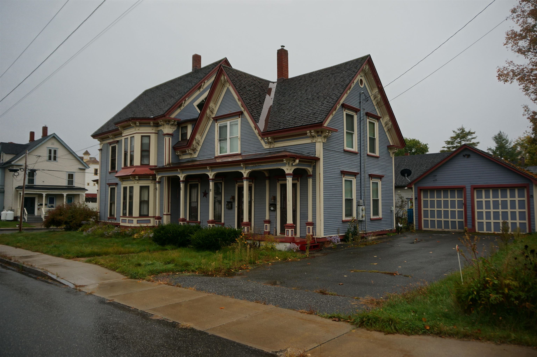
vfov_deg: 50.3
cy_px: 178
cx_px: 268
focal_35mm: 26
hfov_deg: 70.5
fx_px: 380
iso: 100
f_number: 4
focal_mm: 17
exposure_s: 1/160
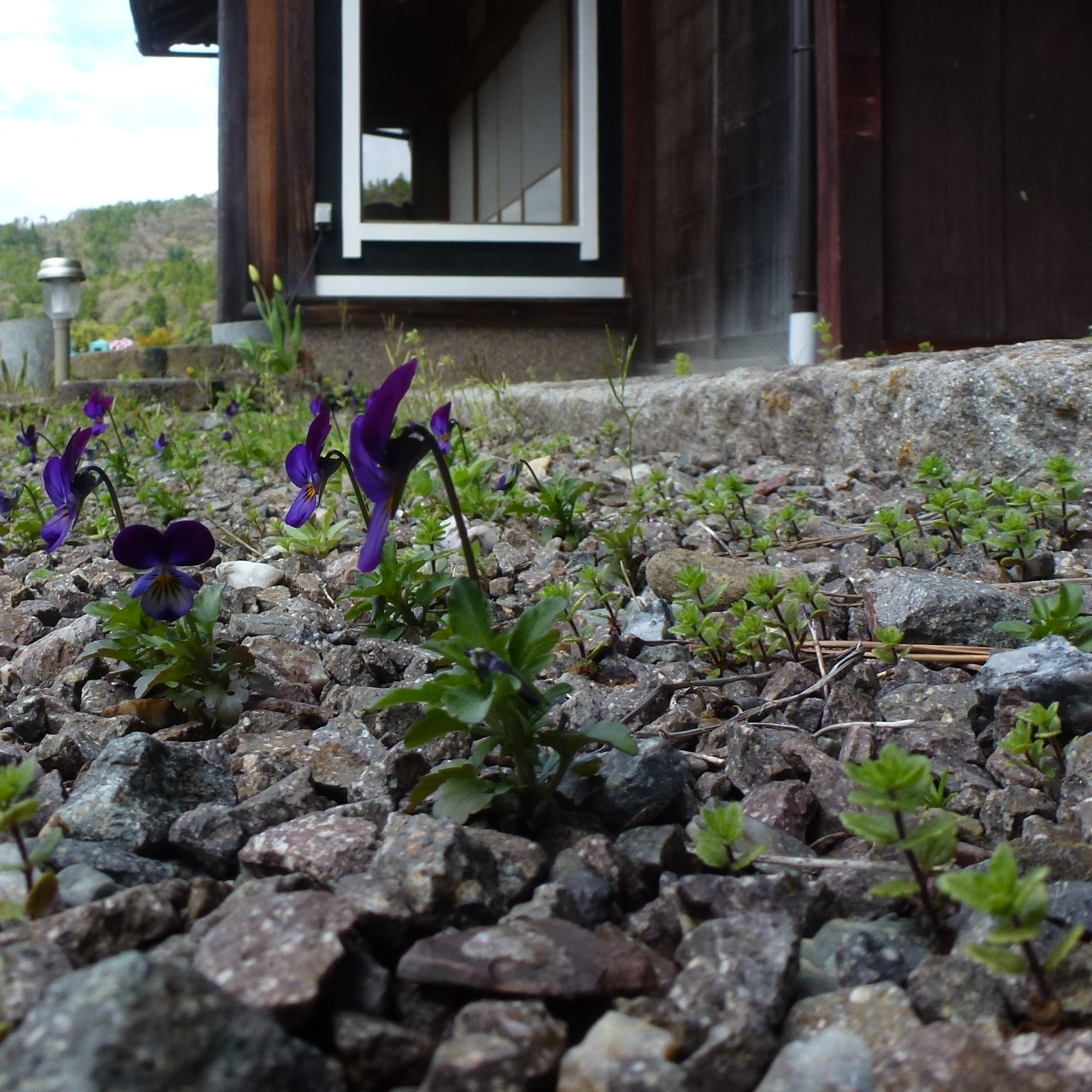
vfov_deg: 44.6
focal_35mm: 37
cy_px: 425
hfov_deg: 43.9
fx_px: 1321
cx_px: 315
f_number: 4
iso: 100
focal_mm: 4.3
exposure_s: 1/320
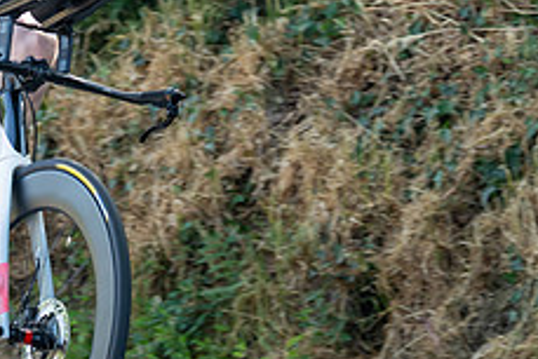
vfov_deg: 3.4
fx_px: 6026
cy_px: 38
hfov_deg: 5.1
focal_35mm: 403
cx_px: 245
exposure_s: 1/800
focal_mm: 116
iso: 640
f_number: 3.5
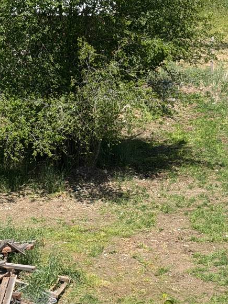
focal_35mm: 127
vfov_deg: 15.5
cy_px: 166
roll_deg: +0.6
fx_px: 1117
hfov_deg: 11.7
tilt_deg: -15.9
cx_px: 96
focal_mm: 6.76
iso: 80
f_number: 1.78
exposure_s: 1/4587
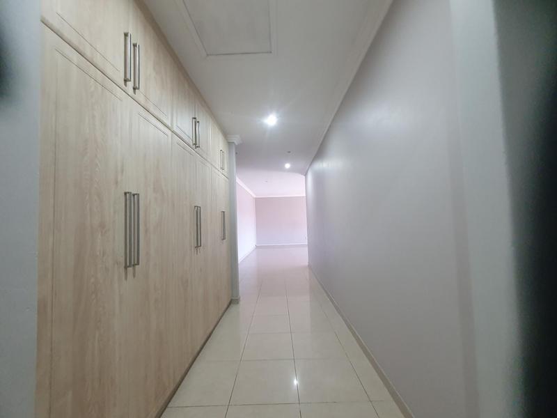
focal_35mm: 13
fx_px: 209
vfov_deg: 89.9
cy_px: 209
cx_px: 278
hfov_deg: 106.2
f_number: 2.2
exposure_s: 1/33
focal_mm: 1.8
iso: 400
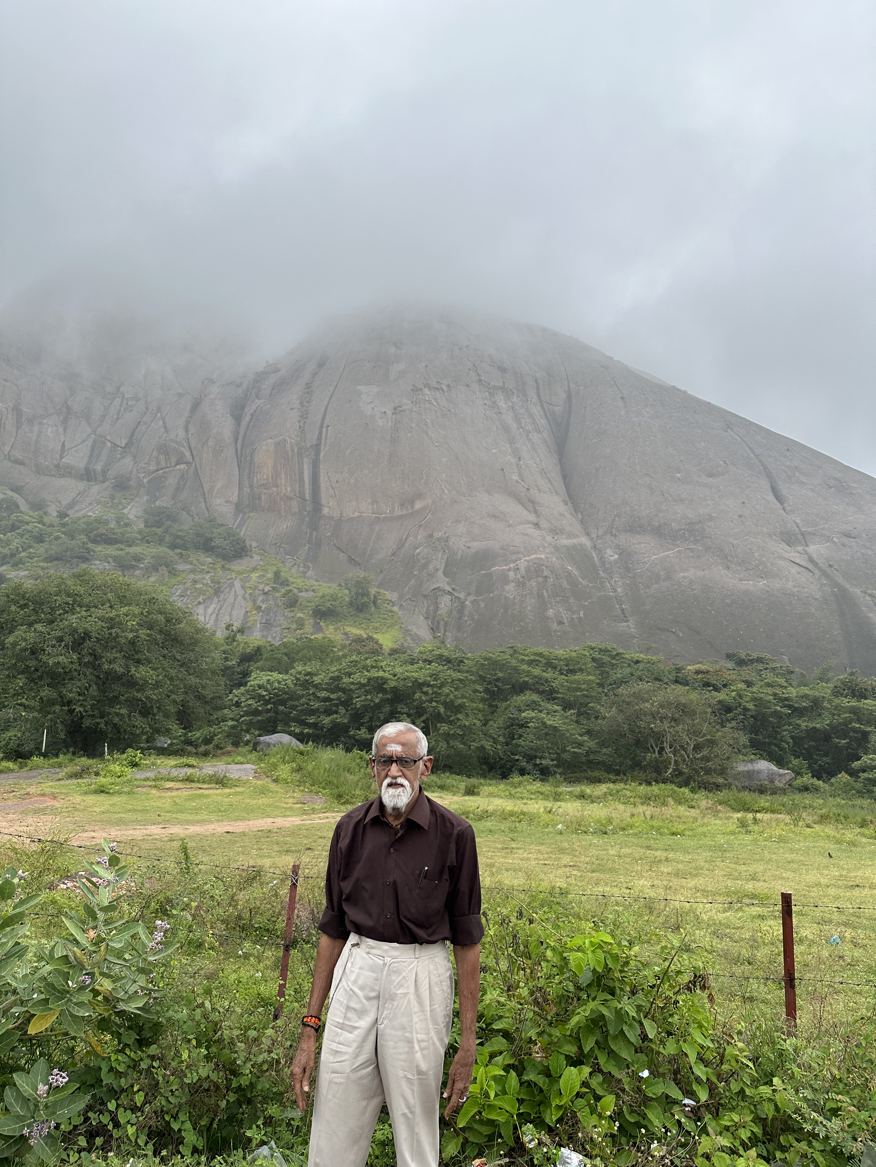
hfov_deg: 56.8
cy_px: 584
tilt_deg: +10.5
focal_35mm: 24
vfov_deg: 71.6
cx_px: 438
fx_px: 810
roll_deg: -2.0
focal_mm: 6.86
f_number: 1.78
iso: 80
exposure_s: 1/1304
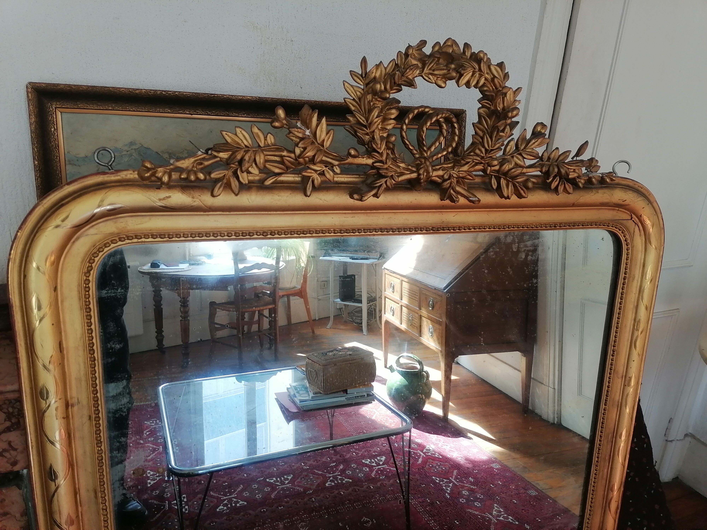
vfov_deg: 53.1
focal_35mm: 26
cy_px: 265
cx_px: 354
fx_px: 531
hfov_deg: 67.3
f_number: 1.8
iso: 80
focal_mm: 5.3
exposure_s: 1/50
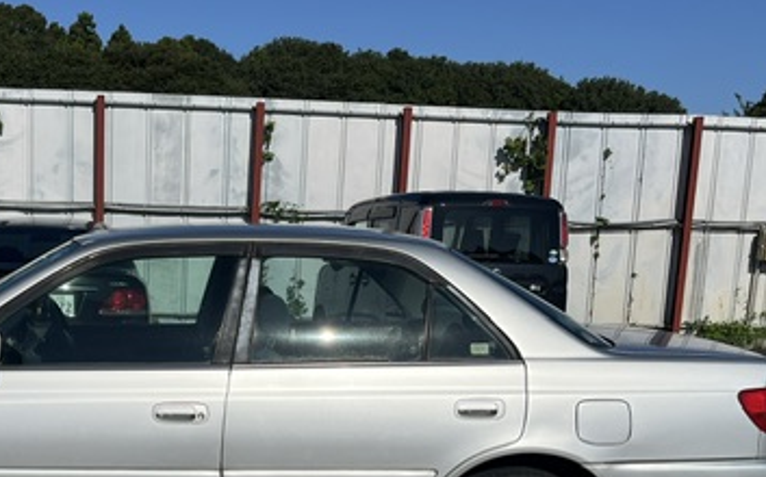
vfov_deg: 25.2
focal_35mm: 50
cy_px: 408
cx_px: 180
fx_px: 1043
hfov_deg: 39.1
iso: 50
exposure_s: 1/9091
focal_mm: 5.1
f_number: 1.6
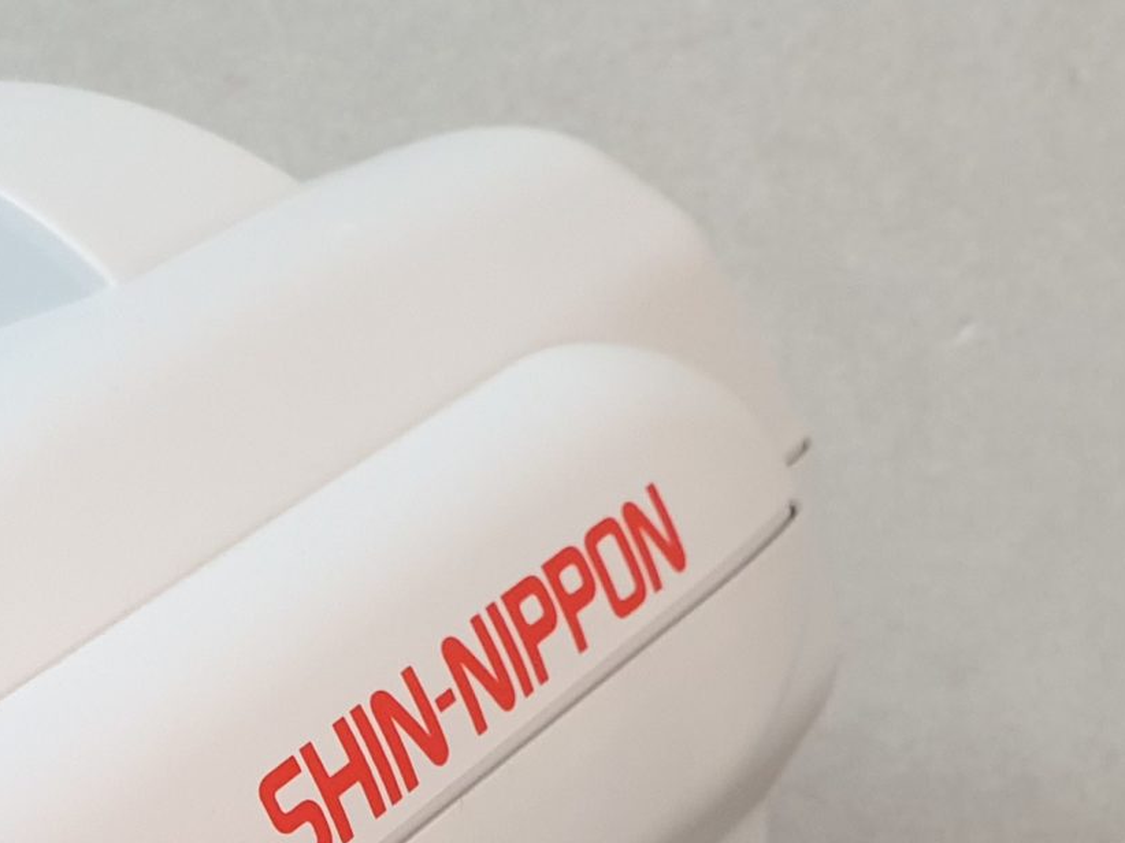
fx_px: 2632
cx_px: -29
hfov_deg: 23.0
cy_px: 1215
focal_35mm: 81
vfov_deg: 16.7
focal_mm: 4.3
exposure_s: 1/50
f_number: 2.4
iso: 320
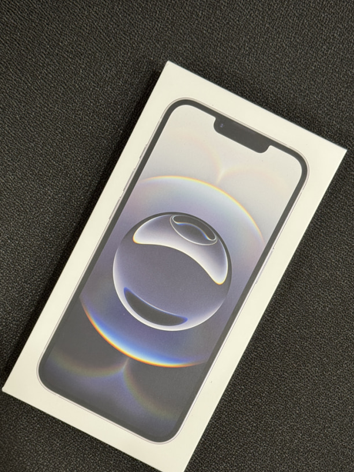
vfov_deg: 32.1
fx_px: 818
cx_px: 157
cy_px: 287
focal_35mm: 60
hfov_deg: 24.4
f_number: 1.78
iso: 160
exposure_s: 1/60
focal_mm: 6.76
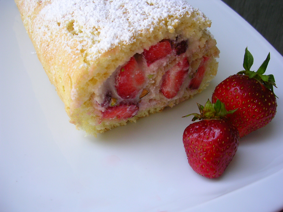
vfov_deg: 37.7
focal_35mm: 38
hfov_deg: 49.0
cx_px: 142
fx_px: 311
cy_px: 106
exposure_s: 1/130
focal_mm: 5.8
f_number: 2.8
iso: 50
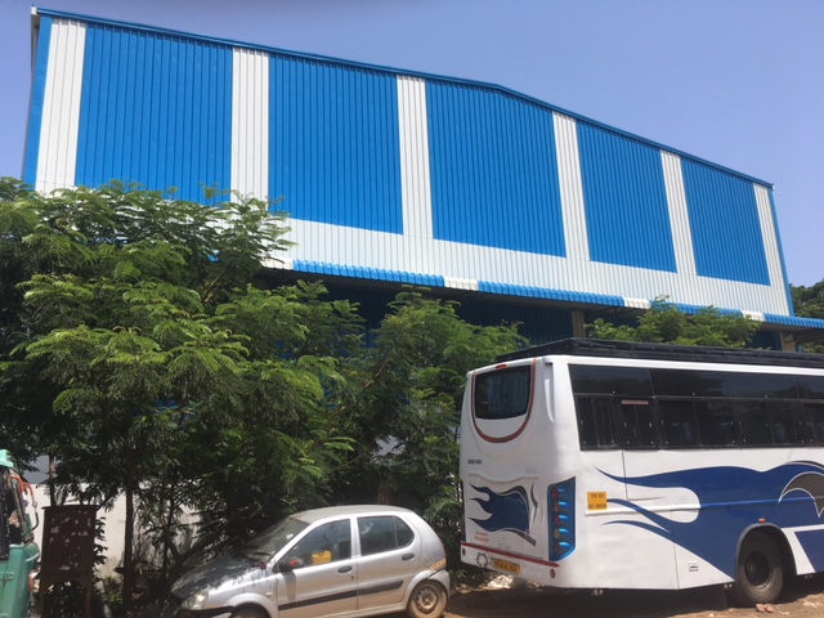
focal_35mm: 29
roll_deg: +1.3
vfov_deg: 48.2
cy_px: 309
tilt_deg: +14.7
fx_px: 690
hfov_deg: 61.7
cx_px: 412
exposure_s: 1/1570
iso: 25
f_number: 2.2
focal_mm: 4.15
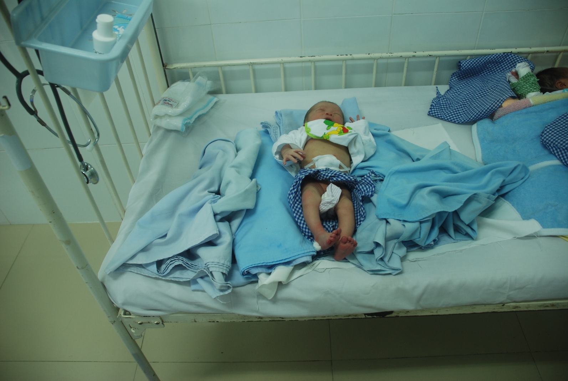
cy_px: 190
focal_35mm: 30
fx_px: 474
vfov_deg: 43.8
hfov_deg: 61.8
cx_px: 284
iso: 200
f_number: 3.8
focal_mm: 20
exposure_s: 1/25
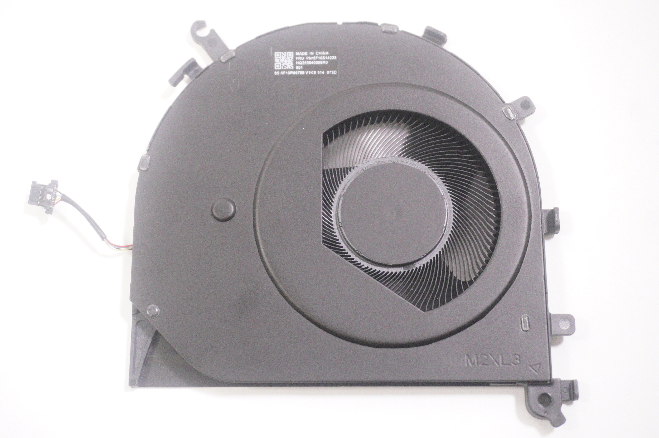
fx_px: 960
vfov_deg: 25.7
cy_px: 219
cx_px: 330
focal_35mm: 52
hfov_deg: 37.9
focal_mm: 35
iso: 6400
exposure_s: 1/320
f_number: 5.6
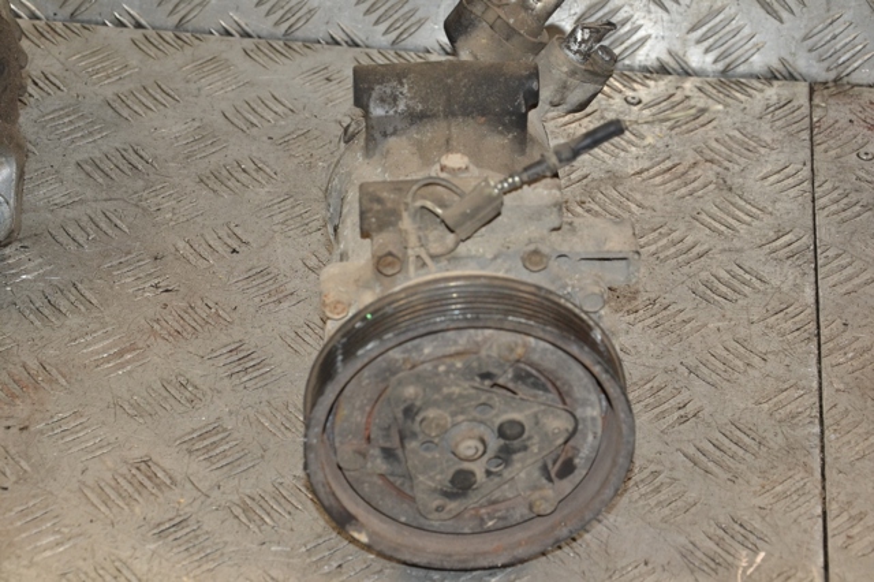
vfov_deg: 14.7
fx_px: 2257
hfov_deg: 21.9
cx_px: 437
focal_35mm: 93
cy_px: 291
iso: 800
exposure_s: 1/200
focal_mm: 62
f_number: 8
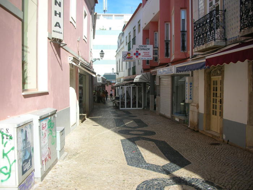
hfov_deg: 52.6
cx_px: 126
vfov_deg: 40.7
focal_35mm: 35
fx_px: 256
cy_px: 95
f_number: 8.5
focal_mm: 5.8
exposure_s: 1/75.7
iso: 50
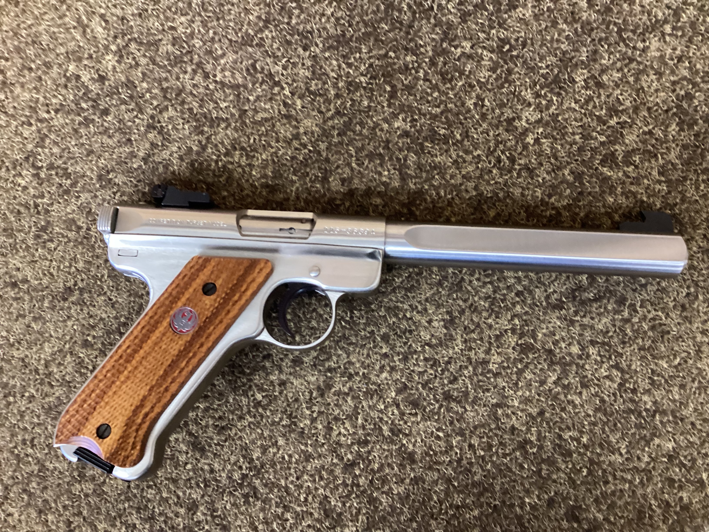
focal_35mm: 31
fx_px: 635
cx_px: 354
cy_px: 266
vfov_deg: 45.4
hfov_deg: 58.4
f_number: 2.4
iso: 500
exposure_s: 1/30
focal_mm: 3.3
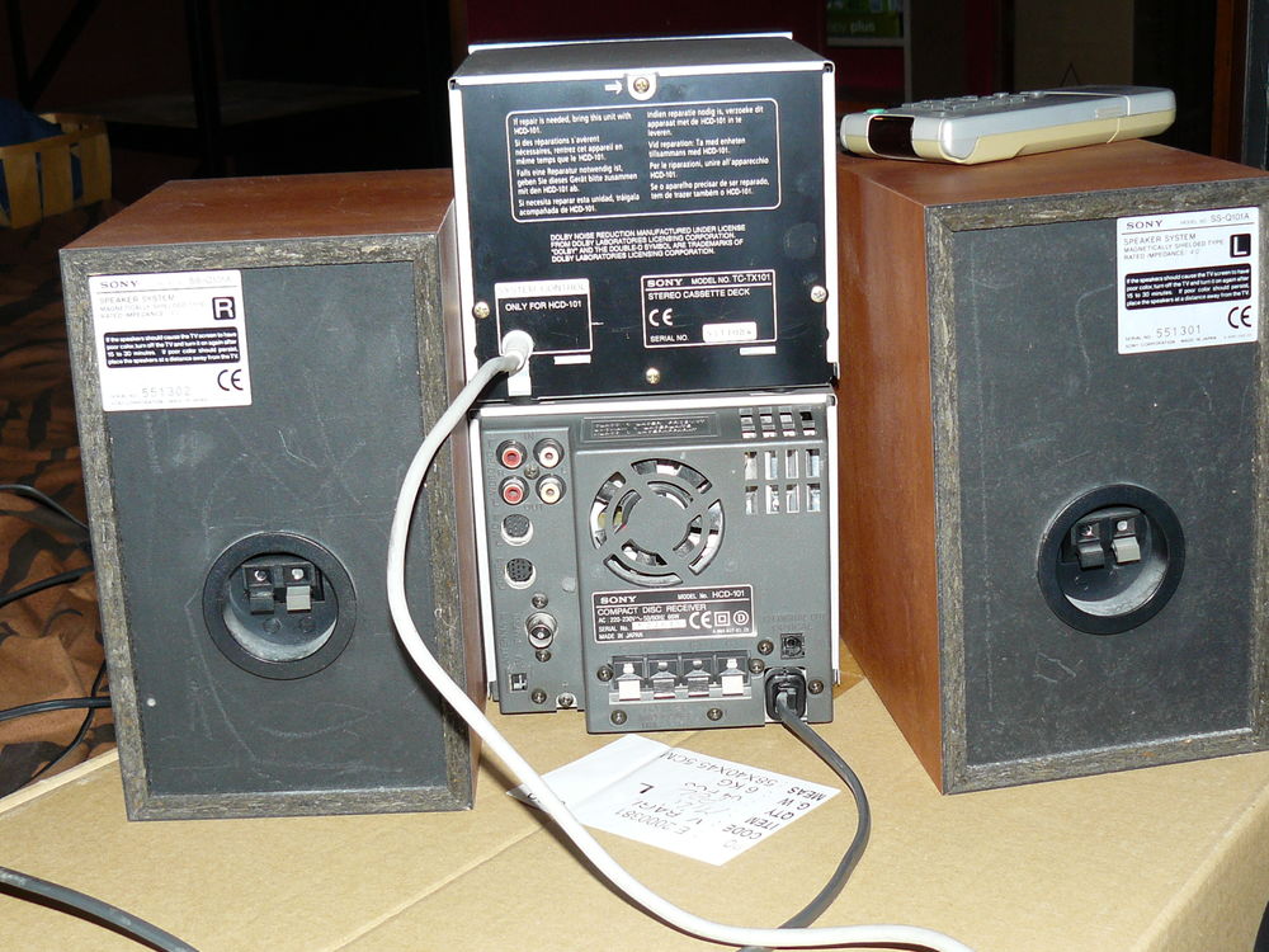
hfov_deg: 38.2
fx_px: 1833
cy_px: 476
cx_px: 634
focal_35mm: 50
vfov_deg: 29.1
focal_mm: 6
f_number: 2.8
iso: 100
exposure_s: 1/30
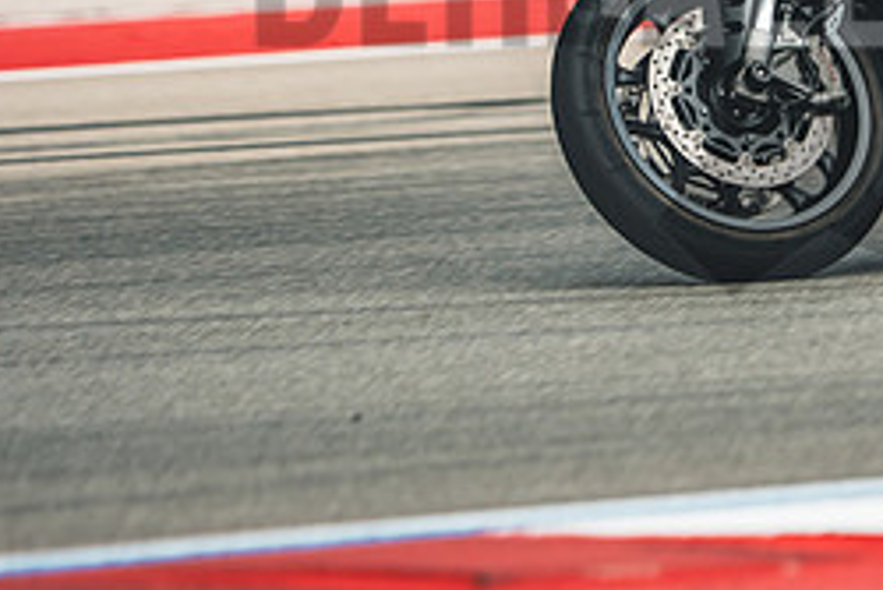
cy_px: -44
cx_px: 1000
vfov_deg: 1.4
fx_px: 23878
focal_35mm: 973
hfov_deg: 2.1
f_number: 2.8
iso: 320
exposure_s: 1/1250
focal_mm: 280
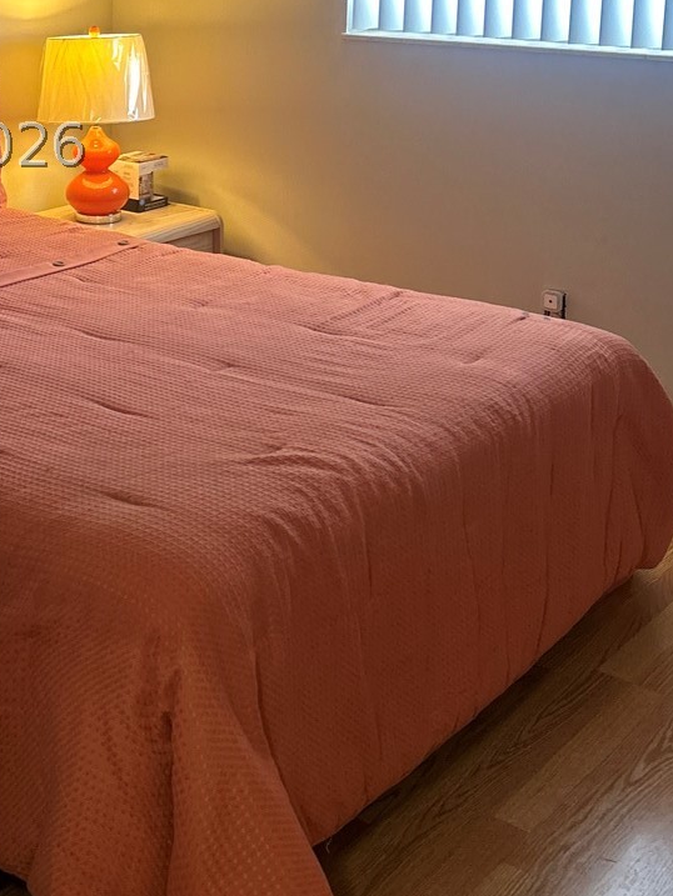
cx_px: 11
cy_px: 145
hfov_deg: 24.2
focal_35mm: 58
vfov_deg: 32.1
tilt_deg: -10.7
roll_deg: +0.2
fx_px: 1503
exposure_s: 1/60
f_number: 1.5
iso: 160
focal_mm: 5.7
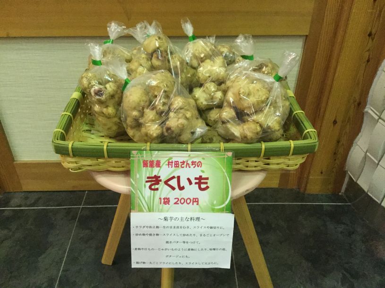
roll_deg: -0.8
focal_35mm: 31
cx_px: 192
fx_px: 345
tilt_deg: -36.7
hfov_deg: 58.4
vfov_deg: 45.4
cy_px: 144
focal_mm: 3.3
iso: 250
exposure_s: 1/17
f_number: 2.4
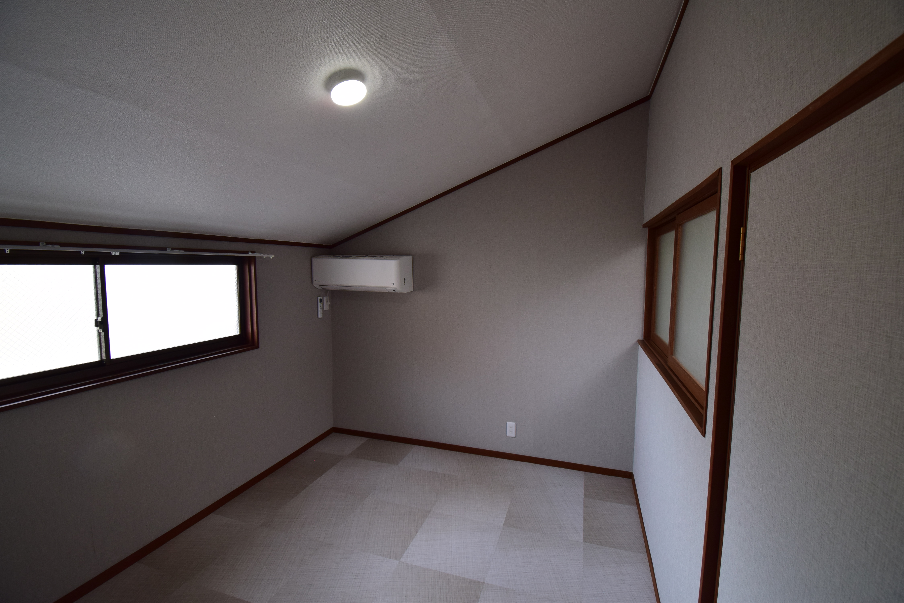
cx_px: 452
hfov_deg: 100.4
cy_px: 302
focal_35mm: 15
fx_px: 377
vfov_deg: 77.4
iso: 400
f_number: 6.7
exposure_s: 1/45
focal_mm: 10
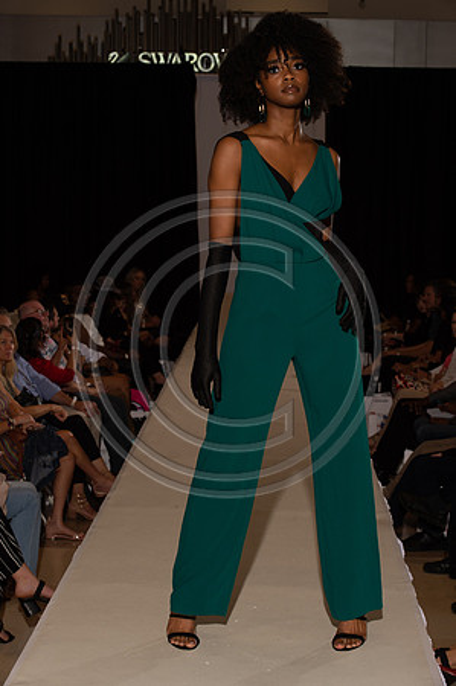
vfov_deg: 24.8
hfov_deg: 16.6
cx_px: 228
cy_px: 343
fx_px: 1561
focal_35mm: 82
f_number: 9
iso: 800
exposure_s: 1/250
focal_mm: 82
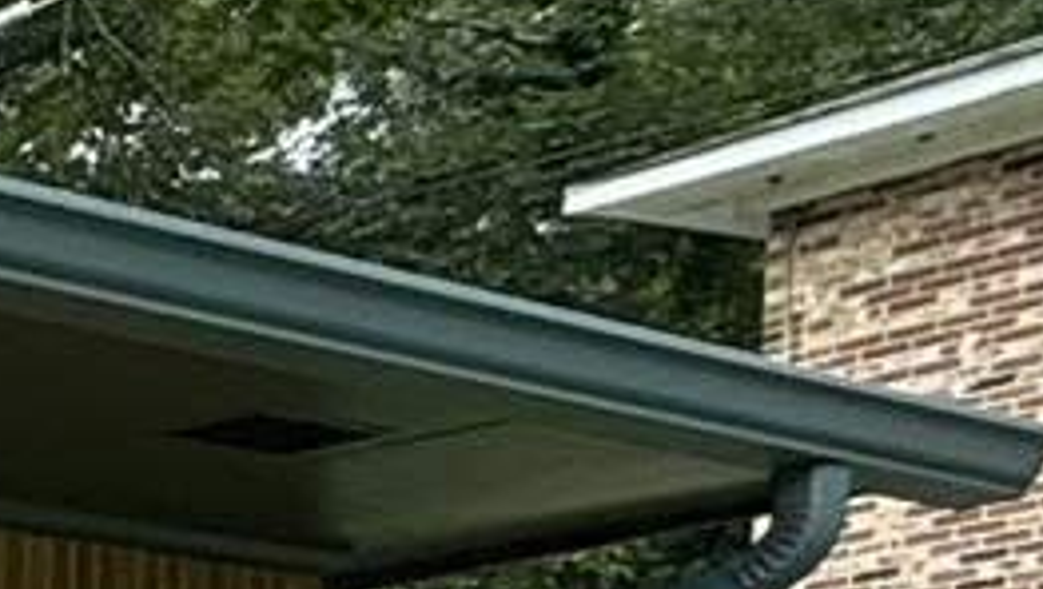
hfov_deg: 10.7
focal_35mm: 119
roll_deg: -1.0
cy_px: 1469
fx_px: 3294
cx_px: -2229
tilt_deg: -2.0
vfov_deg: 9.1
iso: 50
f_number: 2.2
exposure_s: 1/120
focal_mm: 2.22
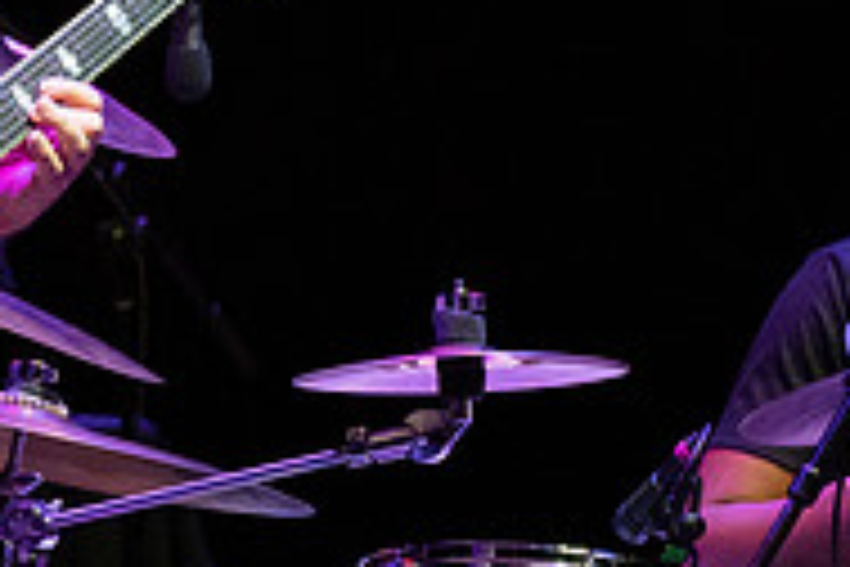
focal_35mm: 1227
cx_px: 49
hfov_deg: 1.7
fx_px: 28969
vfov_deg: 1.1
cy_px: 52
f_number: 7.1
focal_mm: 400
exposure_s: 1/320
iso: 3200
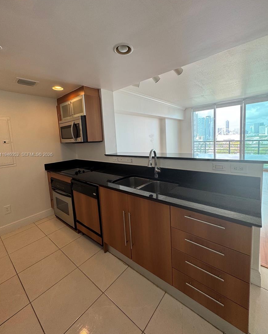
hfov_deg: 84.1
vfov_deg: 96.6
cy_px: 155
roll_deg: +3.4
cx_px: 134
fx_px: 149
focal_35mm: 15
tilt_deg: -6.9
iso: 64
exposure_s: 1/120
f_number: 2.2
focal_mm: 2.22
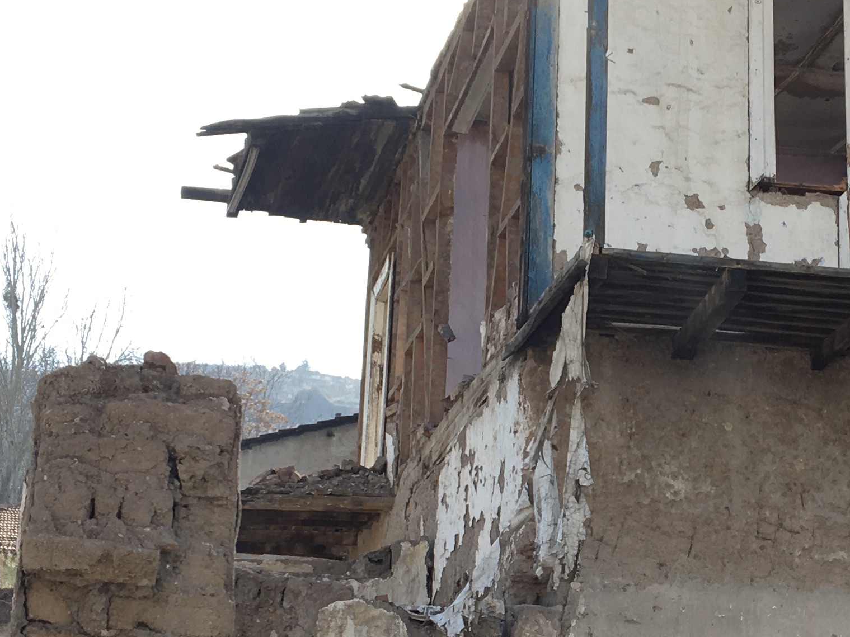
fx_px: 1891
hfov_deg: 25.0
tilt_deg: +14.9
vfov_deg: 19.0
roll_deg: +0.2
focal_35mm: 77
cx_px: 654
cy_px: 471
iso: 25
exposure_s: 1/527
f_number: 2.2
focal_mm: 4.15
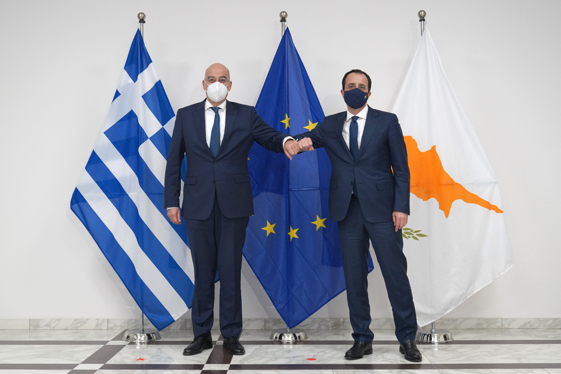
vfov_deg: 30.5
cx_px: 280
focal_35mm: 44
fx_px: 686
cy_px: 187
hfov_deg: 44.5
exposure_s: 1/160
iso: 1600
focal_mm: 44
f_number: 4
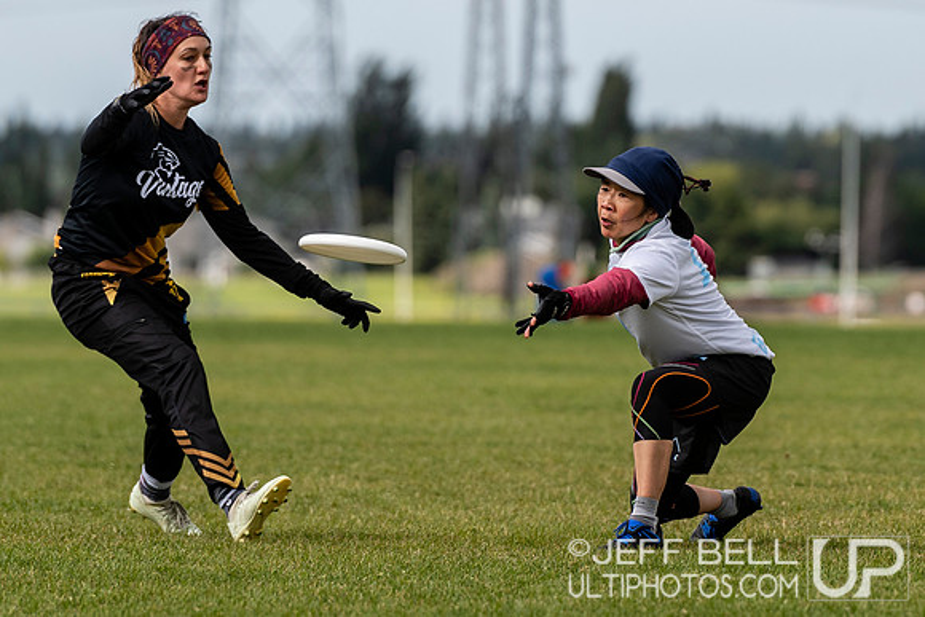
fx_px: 14015
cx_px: 687
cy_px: 273
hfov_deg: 3.8
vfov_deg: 2.5
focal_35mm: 545
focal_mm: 200
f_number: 4
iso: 140
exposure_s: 1/1250
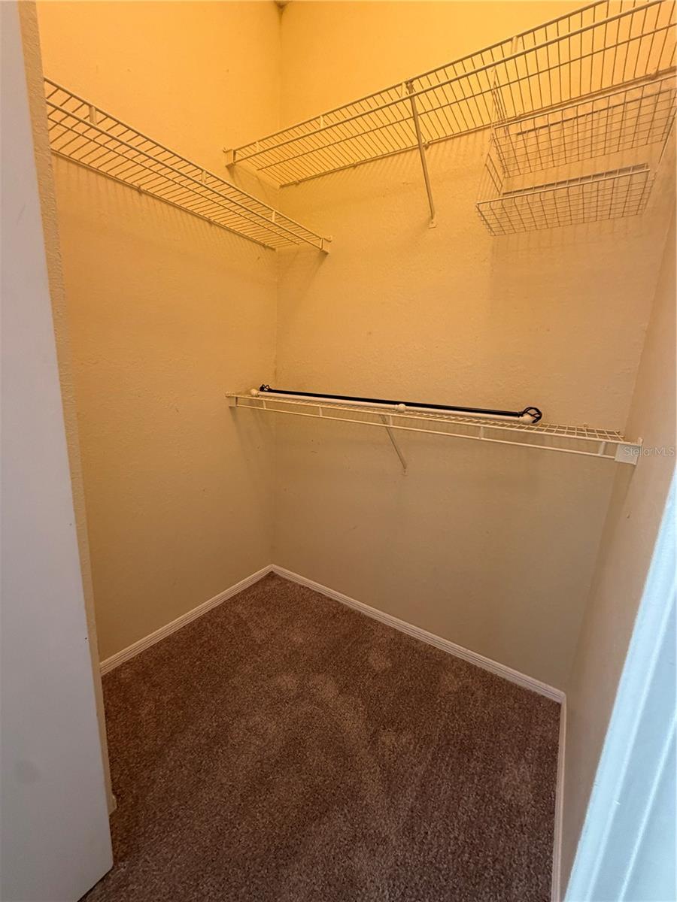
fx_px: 365
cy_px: 451
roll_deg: -2.7
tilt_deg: -11.4
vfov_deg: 102.1
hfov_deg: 85.7
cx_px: 338
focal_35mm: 14
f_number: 2.2
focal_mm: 2.22
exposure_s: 1/60
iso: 250
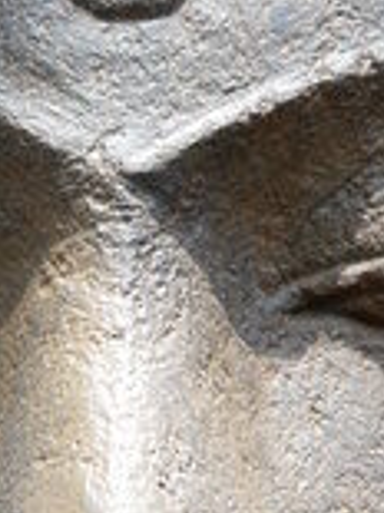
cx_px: 122
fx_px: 2251
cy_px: 470
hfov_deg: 9.7
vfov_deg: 12.9
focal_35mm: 152
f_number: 3.2
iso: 100
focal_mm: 9.8
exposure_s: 1/125
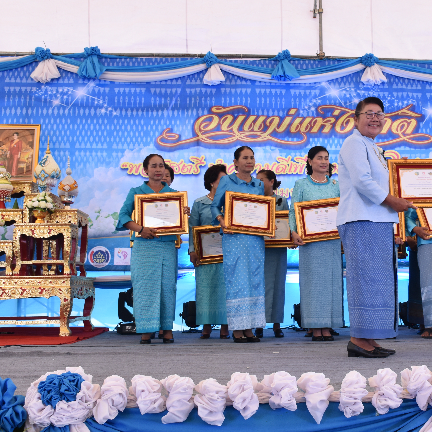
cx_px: 317
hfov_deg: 33.4
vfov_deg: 34.0
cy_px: 204
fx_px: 706
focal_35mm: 50
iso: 400
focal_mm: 22
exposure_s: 1/200
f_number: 7.1
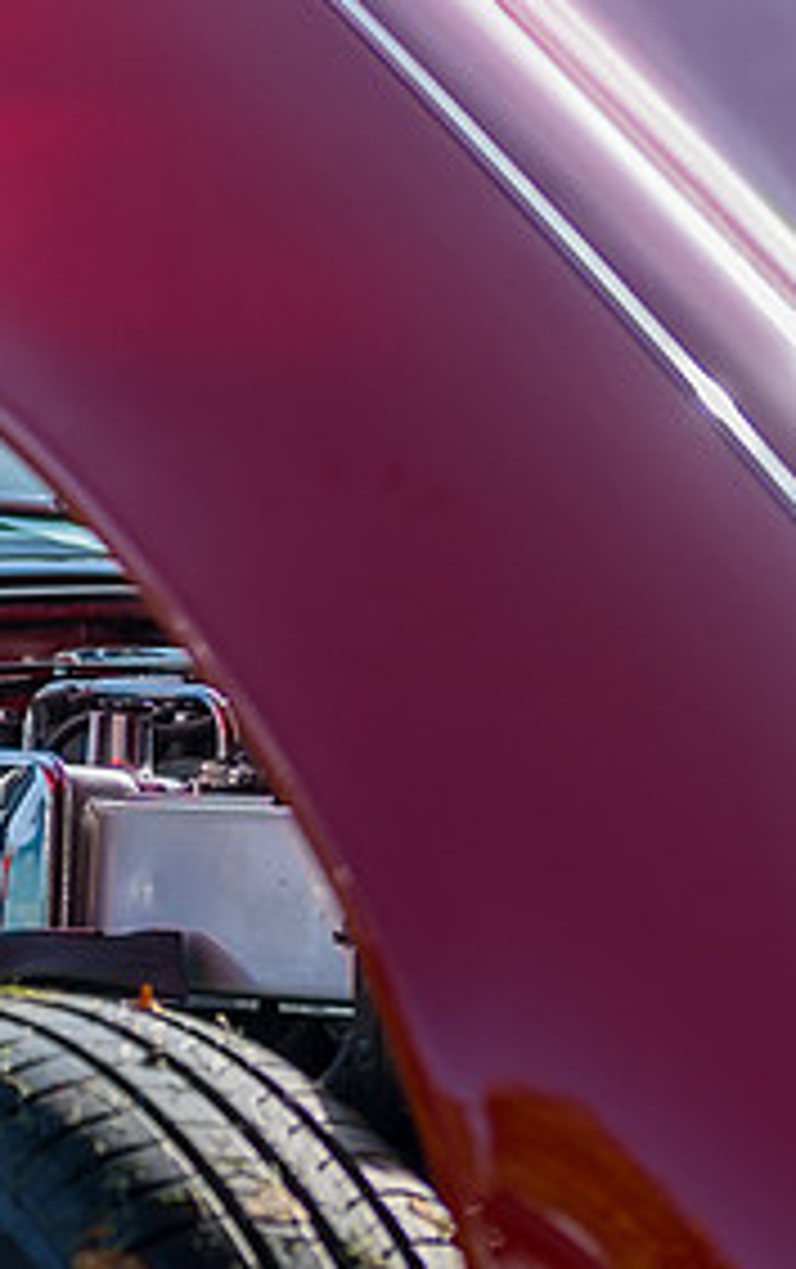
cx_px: 18
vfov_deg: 13.3
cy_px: 754
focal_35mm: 157
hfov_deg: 8.3
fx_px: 5433
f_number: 2.5
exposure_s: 1/1600
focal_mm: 50
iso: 160
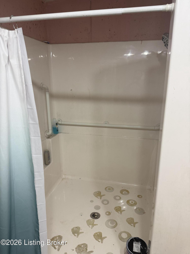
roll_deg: -0.8
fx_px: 176
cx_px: 95
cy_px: 127
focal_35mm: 24
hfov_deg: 56.8
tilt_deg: -15.8
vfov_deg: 71.6
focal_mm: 6.76
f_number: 1.78
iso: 160
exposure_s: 1/120
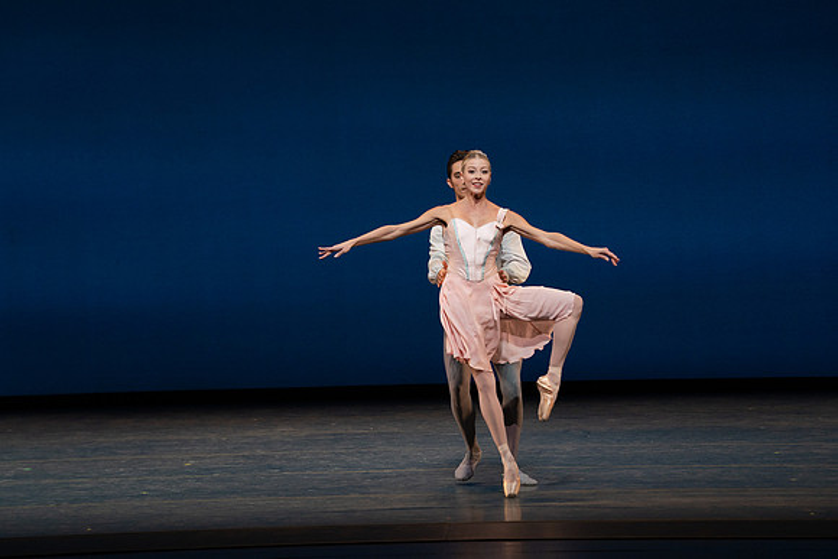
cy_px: 280
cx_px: 419
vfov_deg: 7.2
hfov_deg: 10.7
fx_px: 4470
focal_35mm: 192
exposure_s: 1/500
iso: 3200
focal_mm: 192
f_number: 8
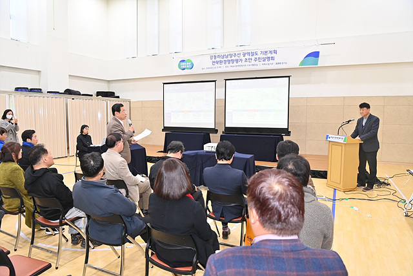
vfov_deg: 53.2
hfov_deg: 73.7
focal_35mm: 24
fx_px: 275
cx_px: 206
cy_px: 138
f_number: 4.5
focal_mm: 24
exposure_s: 1/200
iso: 1600
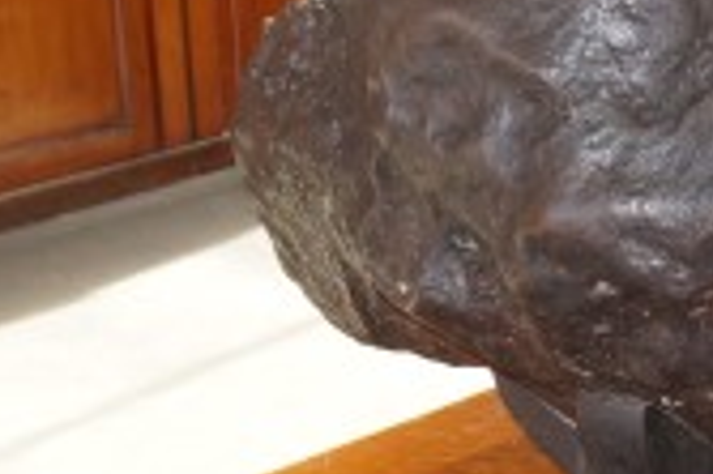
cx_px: 756
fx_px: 3087
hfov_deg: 13.0
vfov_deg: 8.7
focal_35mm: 156
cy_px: 615
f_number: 4.5
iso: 500
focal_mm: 24
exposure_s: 1/60
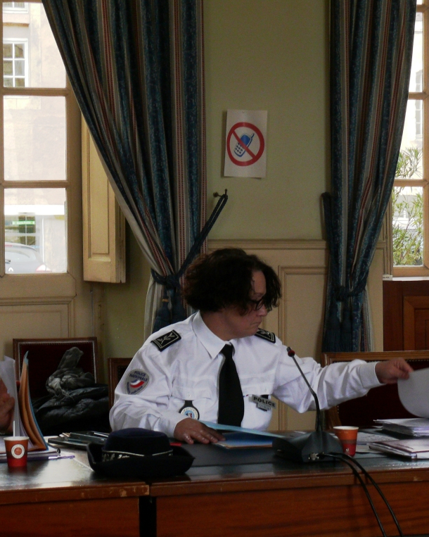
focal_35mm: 93
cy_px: 270
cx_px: 101
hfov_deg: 16.4
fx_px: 1477
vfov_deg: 20.6
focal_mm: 15
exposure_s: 1/100
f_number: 4
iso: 100
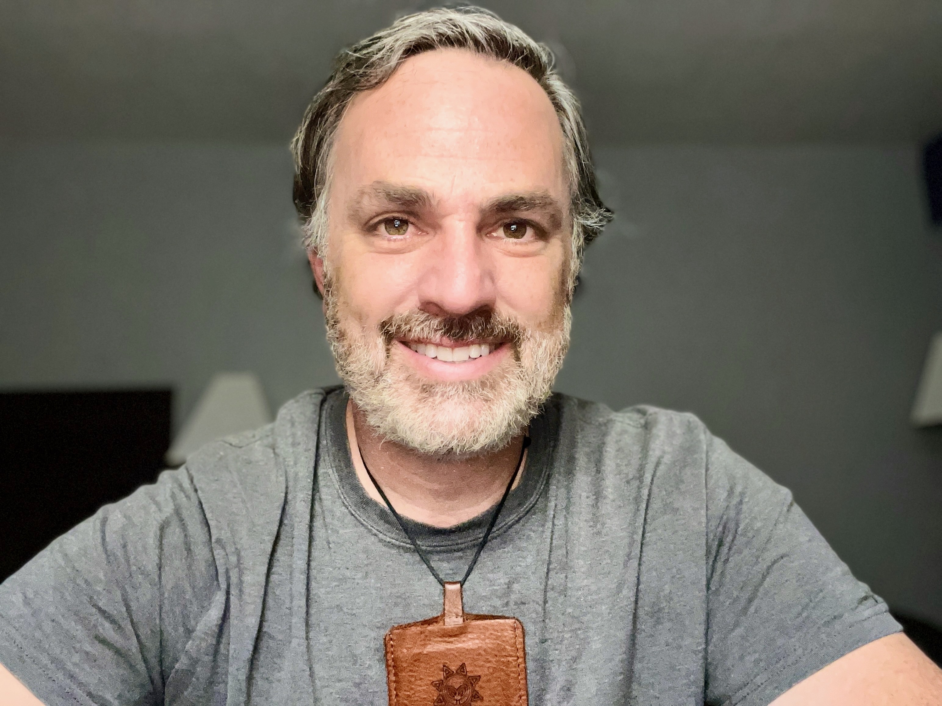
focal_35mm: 30
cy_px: 353
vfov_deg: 46.8
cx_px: 471
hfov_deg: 60.0
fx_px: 816
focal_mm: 2.71
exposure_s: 1/30
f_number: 2.2
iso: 320
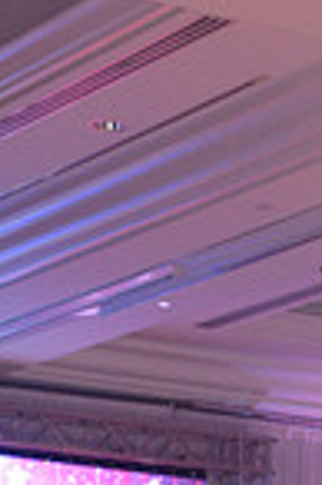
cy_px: 957
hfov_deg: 6.2
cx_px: 417
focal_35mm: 218
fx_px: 2932
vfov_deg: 8.9
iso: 2000
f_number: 5.6
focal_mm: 55
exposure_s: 1/250
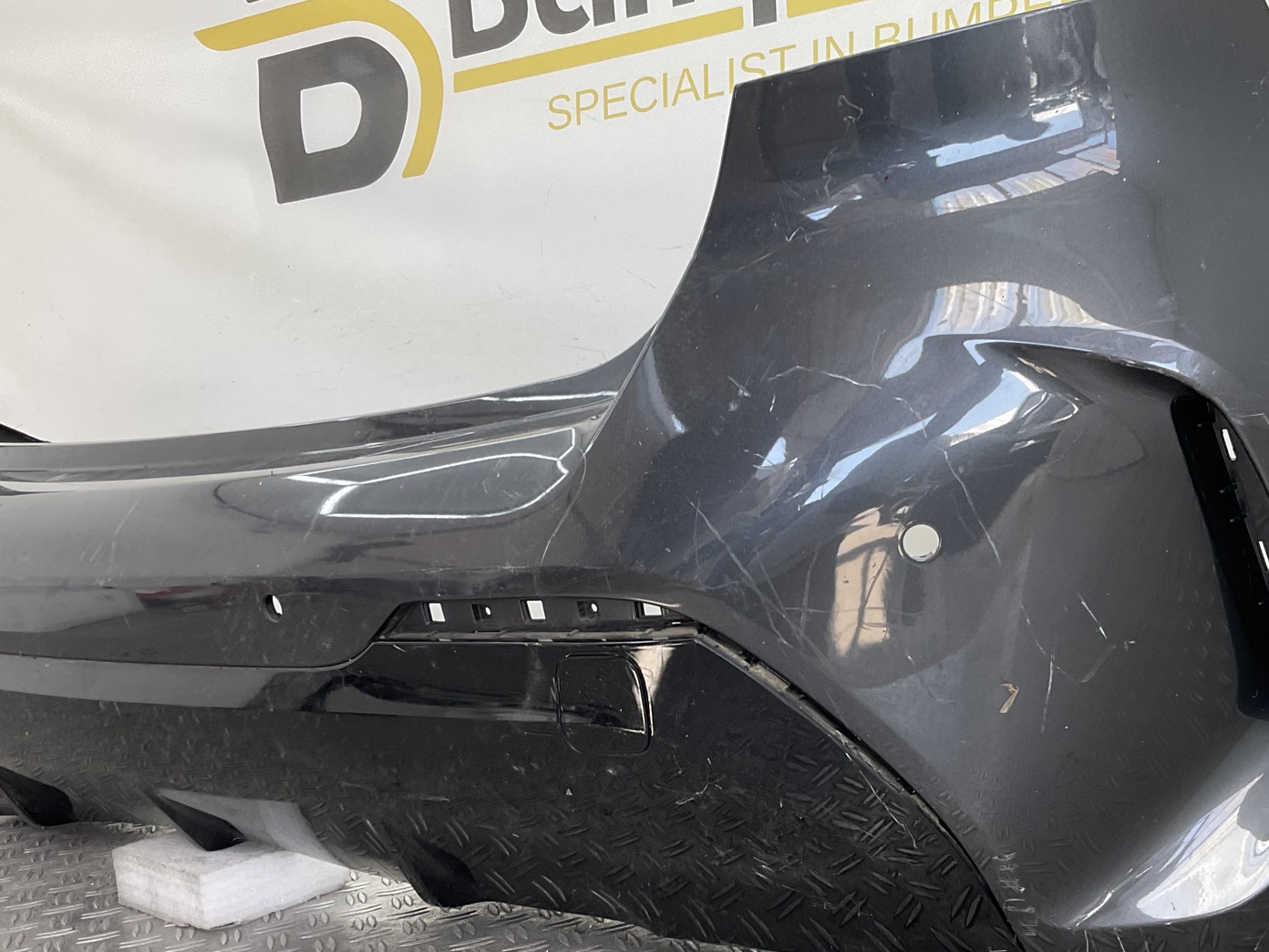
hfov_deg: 44.6
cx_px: 747
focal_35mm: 42
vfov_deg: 34.1
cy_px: 609
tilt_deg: -9.9
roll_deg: +4.5
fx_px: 1540
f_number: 1.8
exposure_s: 1/120
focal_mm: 3
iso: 25
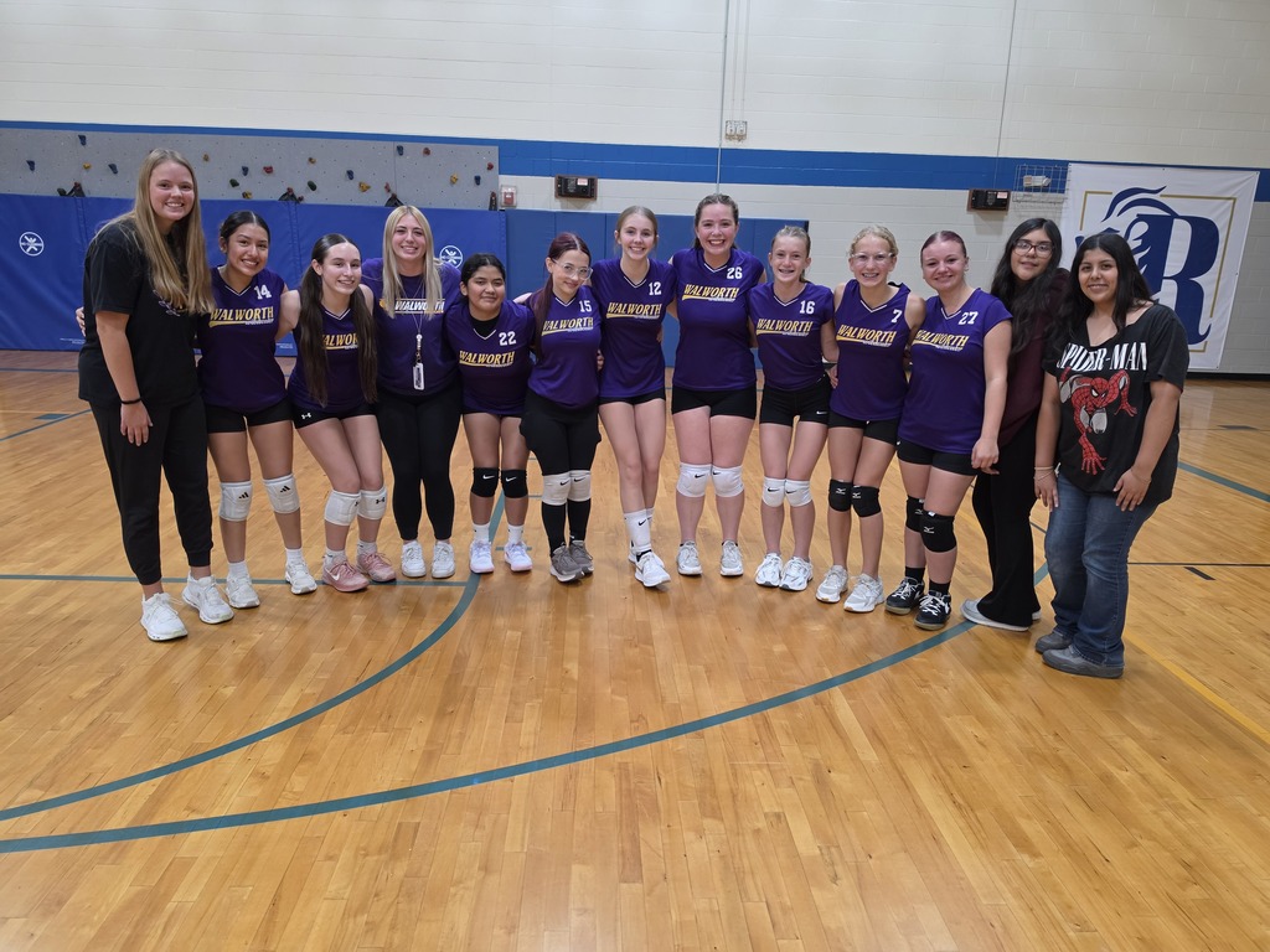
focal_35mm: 23
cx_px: 635
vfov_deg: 58.9
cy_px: 476
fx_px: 844
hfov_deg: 73.9
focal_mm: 6.5
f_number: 1.4
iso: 250
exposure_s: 1/120
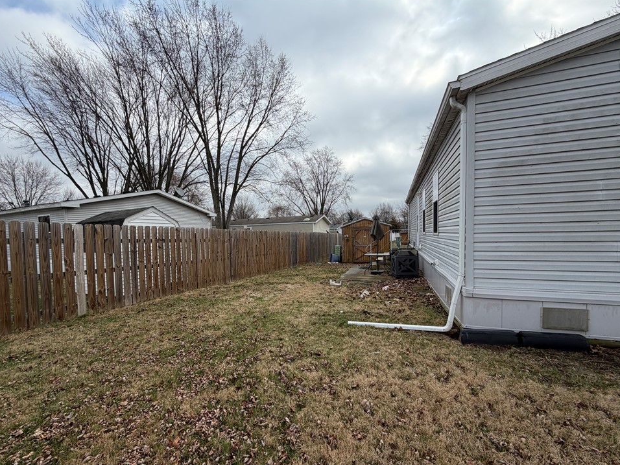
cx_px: 295
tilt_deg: -0.6
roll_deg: +1.6
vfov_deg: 81.7
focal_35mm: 15
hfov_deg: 98.1
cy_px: 245
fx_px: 269
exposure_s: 1/864
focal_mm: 2.22
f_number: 2.2
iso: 25
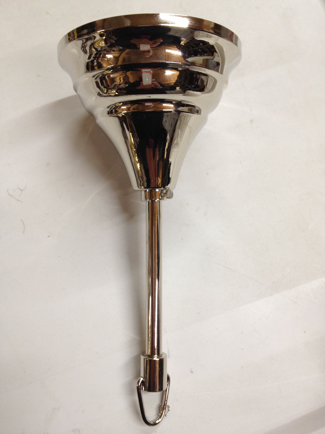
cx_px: 162
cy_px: 217
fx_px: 438
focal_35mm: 35
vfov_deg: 52.6
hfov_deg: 40.7
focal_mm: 4.28
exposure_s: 1/20
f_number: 2.4
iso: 100
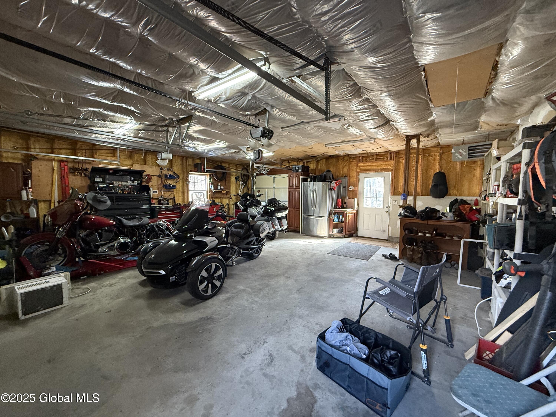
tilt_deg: -2.5
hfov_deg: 102.1
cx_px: 278
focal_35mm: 14
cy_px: 208
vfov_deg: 85.7
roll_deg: -0.3
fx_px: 225
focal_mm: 2.22
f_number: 2.2
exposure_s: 1/60
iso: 400
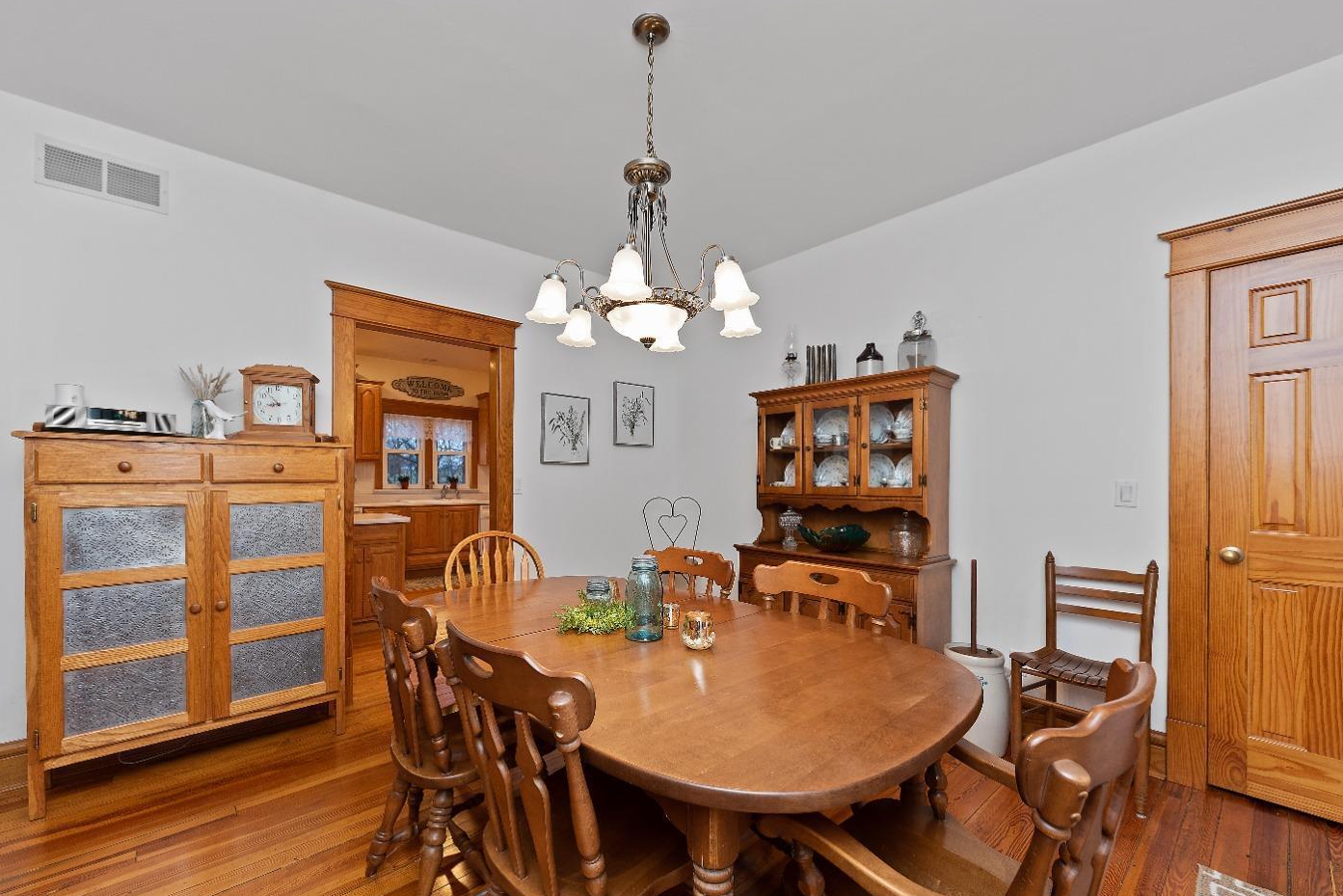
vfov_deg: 81.2
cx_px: 653
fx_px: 522
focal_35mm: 14
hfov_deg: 104.2
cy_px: 471
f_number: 5.6
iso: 250
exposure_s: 1/13
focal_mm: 13
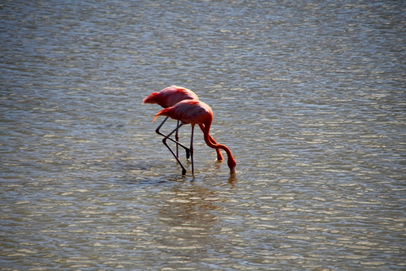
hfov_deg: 5.5
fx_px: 4230
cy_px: 136
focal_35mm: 375
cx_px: 203
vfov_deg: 3.7
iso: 400
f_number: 6.3
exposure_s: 1/3200
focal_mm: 250
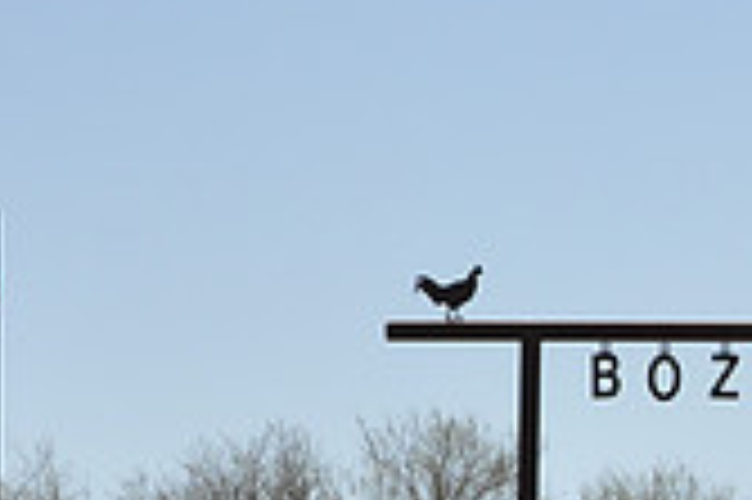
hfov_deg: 9.7
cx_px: 1013
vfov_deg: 6.6
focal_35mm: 209
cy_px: 381
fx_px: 4361
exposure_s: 1/320
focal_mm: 40
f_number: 9
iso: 200
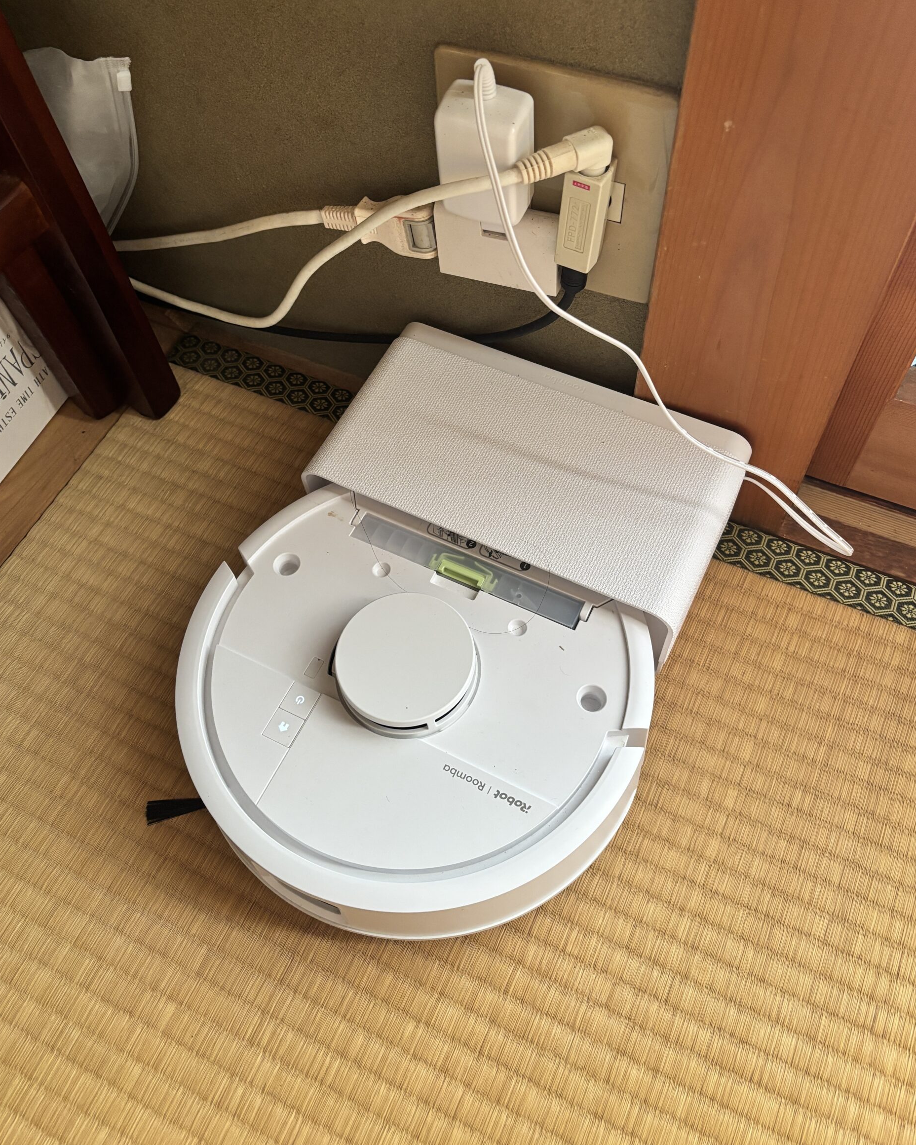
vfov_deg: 62.1
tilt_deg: -58.0
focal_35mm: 28
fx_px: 949
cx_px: 460
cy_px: 528
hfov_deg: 51.5
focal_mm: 5.96
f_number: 1.6
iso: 250
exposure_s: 1/60
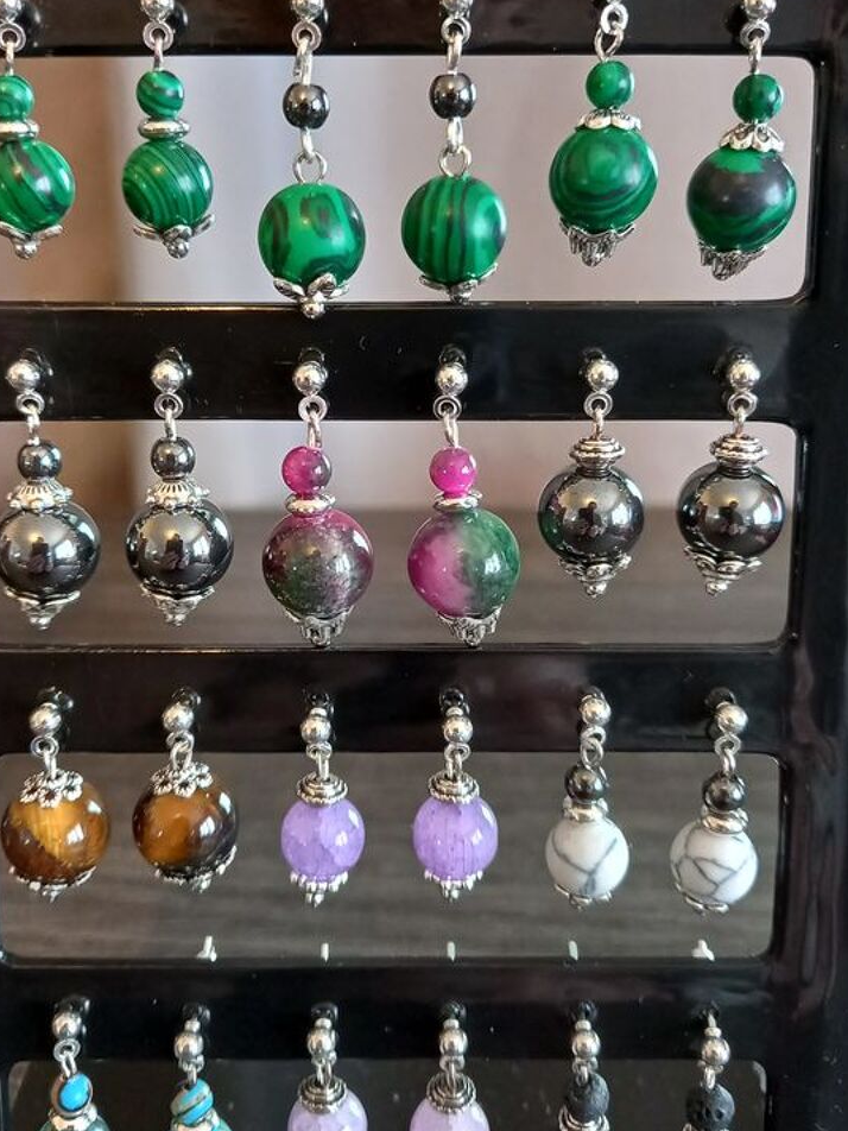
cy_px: 497
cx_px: 411
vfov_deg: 52.5
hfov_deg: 40.7
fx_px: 1143
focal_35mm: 35
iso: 500
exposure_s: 1/20
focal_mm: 4.6
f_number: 2
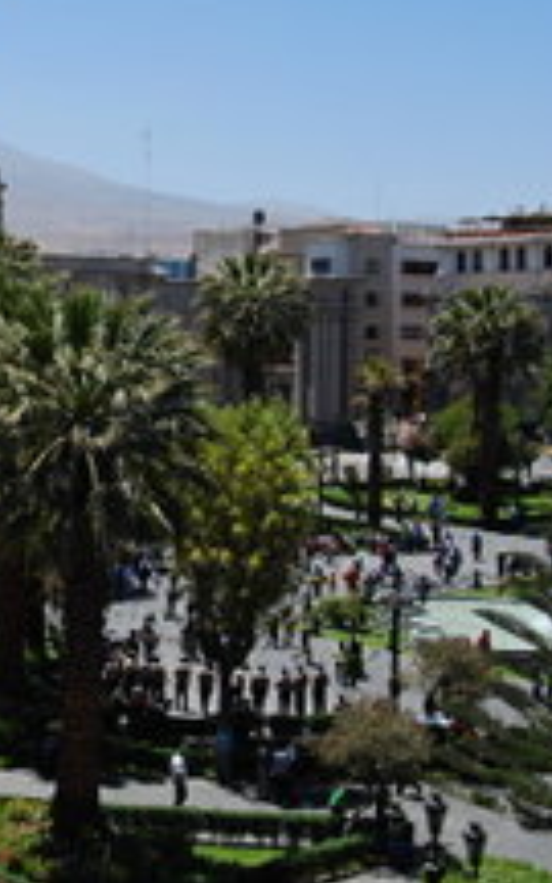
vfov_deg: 30.1
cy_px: 339
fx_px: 1637
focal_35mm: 68
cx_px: -209
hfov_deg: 17.7
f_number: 8
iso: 100
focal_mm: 24
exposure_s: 1/250
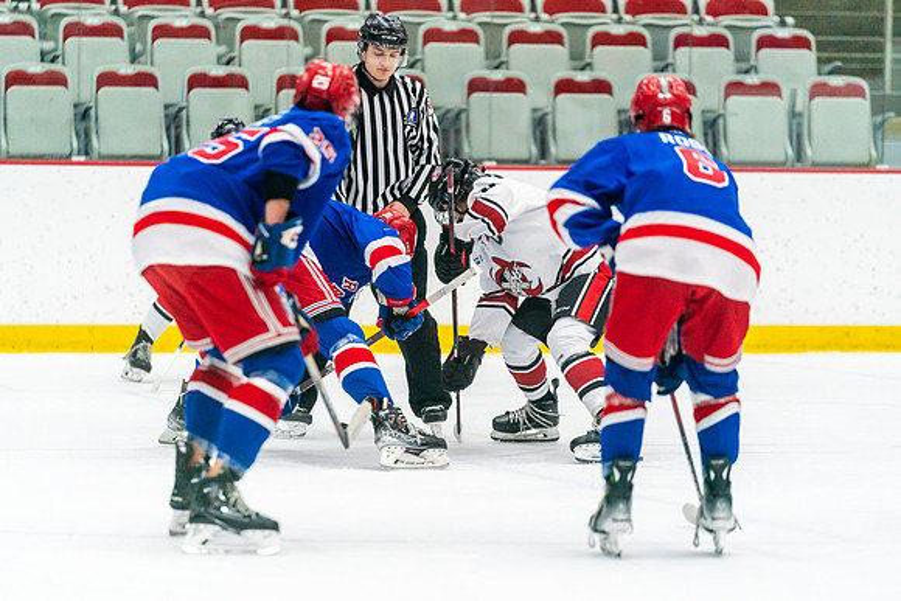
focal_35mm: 208
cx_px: 450
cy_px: 311
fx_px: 5203
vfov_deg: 6.6
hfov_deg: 9.9
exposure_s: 1/1000
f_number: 2.8
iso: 3200
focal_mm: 200
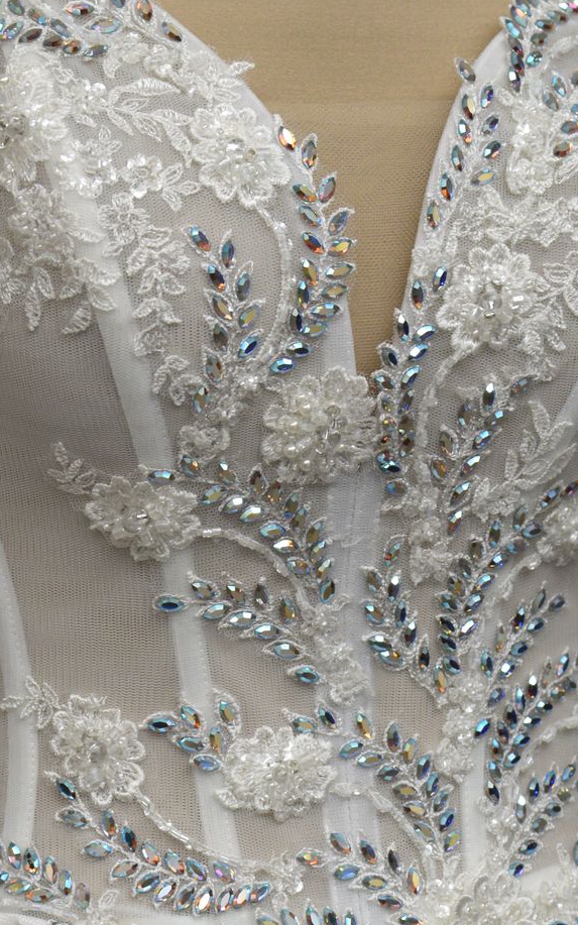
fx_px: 2647
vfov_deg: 19.8
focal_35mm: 105
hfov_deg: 12.5
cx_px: 229
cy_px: 449
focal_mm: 35
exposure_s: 1/80
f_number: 4.5
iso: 400
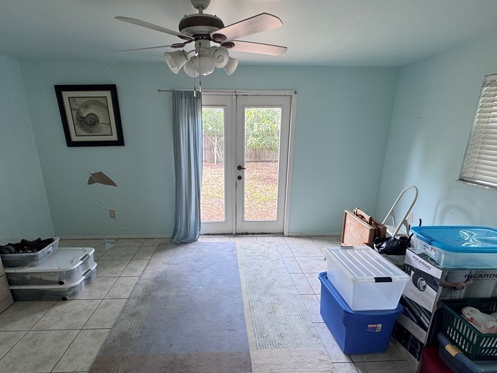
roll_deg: +0.2
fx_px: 273
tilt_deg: -18.0
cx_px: 238
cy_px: 214
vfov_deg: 68.3
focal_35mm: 19
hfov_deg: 84.6
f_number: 2.2
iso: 64
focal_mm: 2.22
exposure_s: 1/120
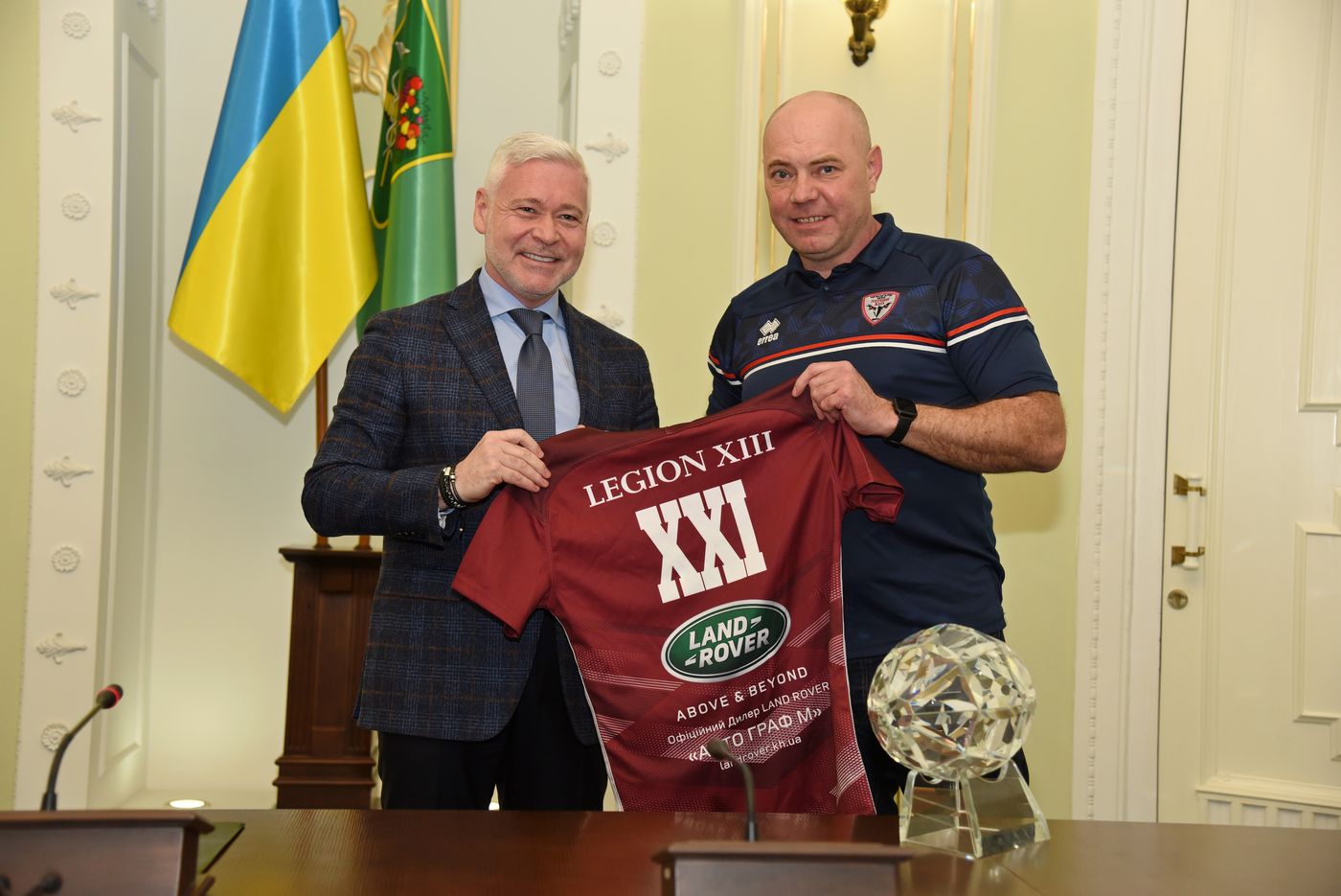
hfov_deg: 39.6
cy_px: 448
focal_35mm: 50
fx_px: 1863
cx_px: 670
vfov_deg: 27.0
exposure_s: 1/200
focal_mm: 50
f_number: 4
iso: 1000
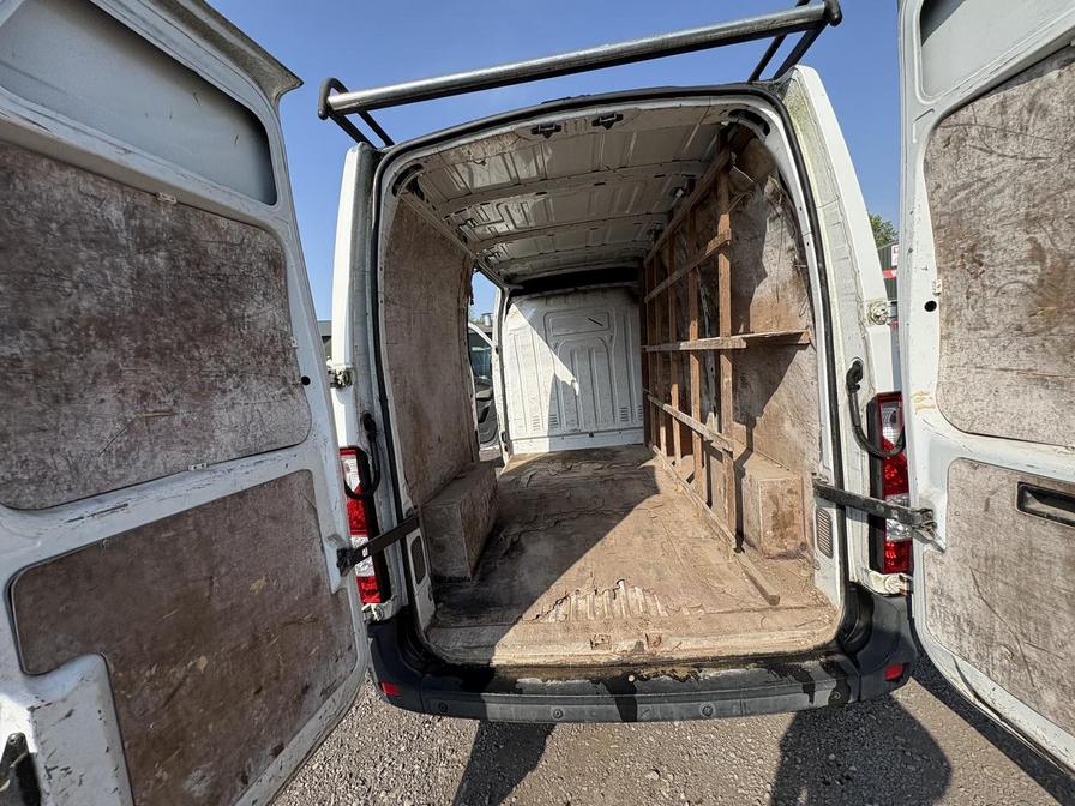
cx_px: 538
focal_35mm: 14
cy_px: 403
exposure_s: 1/1976
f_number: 2.2
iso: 64
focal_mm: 2.22
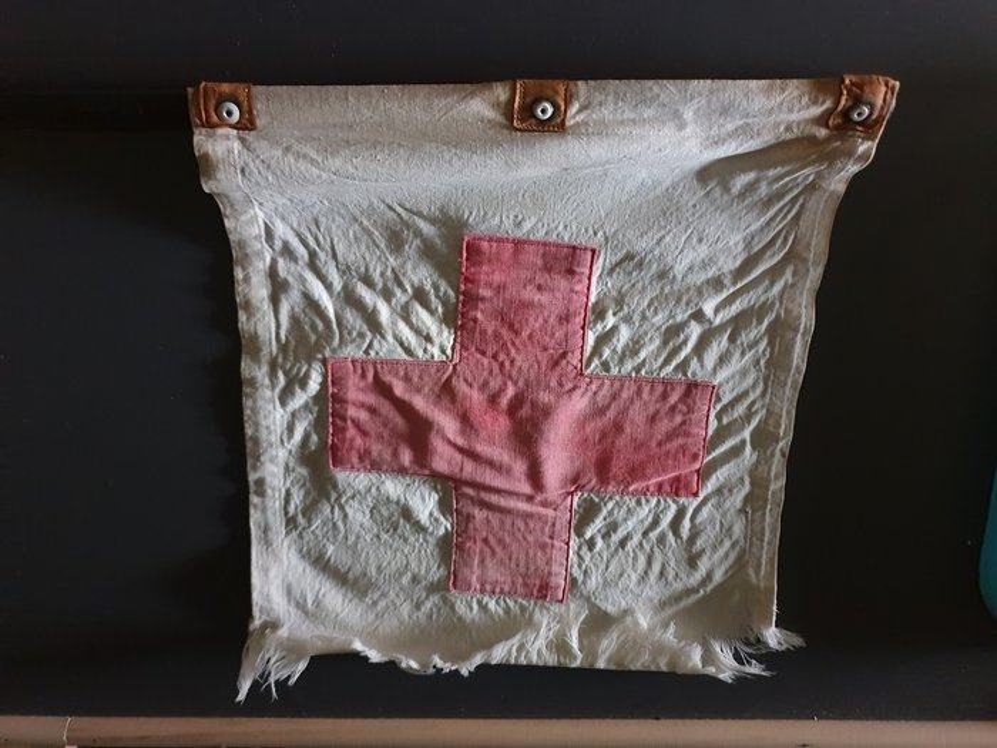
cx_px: 498
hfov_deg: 67.3
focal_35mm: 26
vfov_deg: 53.1
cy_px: 374
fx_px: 749
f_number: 1.5
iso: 500
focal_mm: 4.3
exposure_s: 1/10
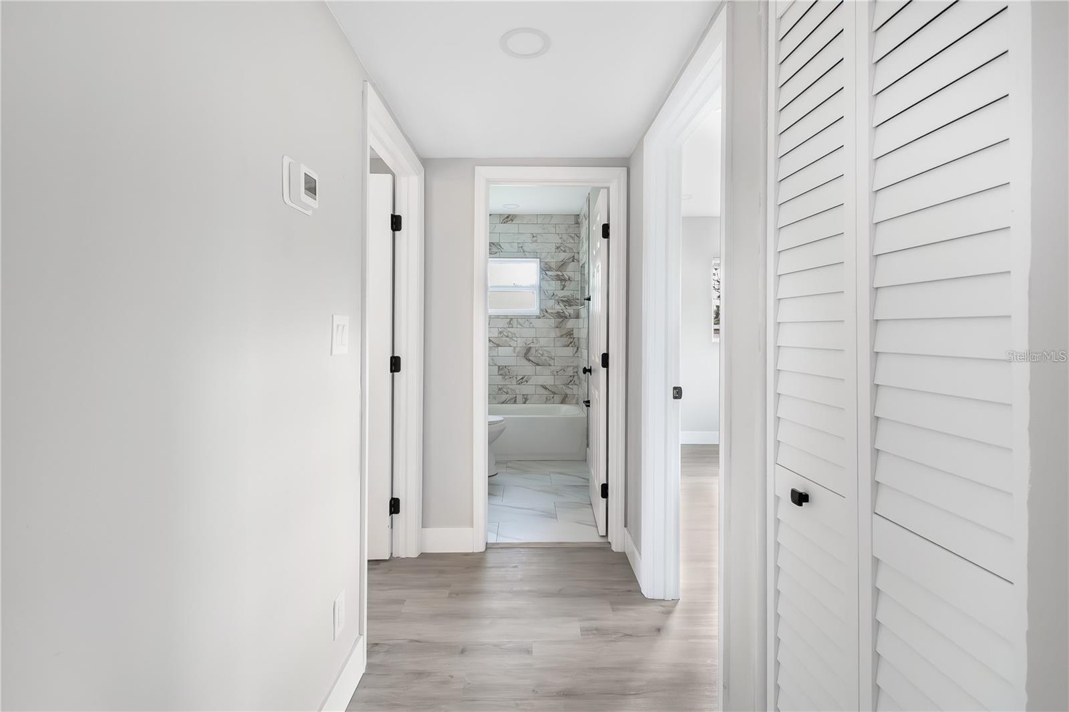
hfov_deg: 100.4
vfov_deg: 77.3
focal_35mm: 15
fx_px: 445
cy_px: 356
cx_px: 534
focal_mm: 10
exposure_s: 1/15
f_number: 6.3
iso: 1600
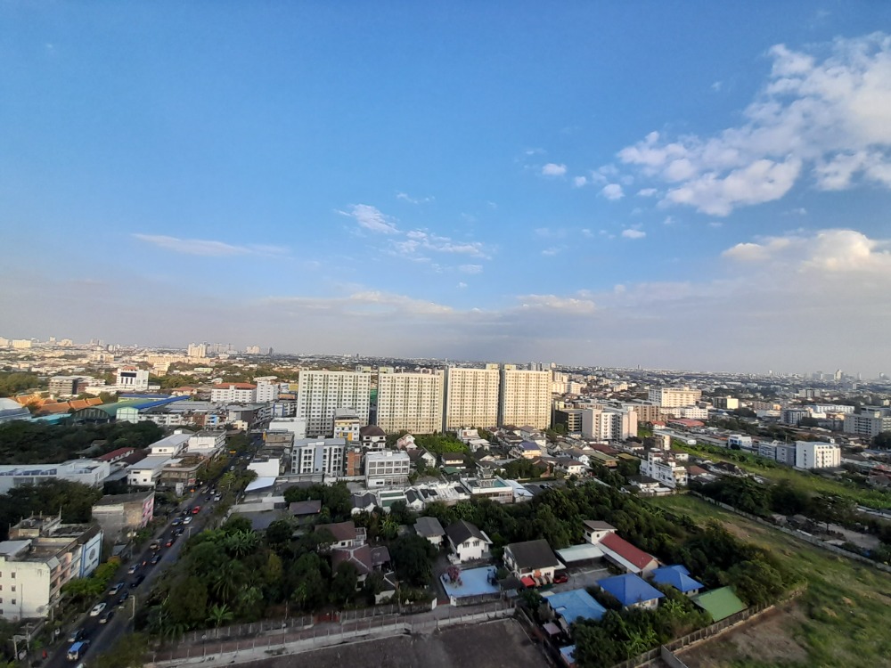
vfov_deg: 89.9
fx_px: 335
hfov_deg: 106.2
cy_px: 334
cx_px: 446
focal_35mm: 13
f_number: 2.2
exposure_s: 1/572
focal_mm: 1.13
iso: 40
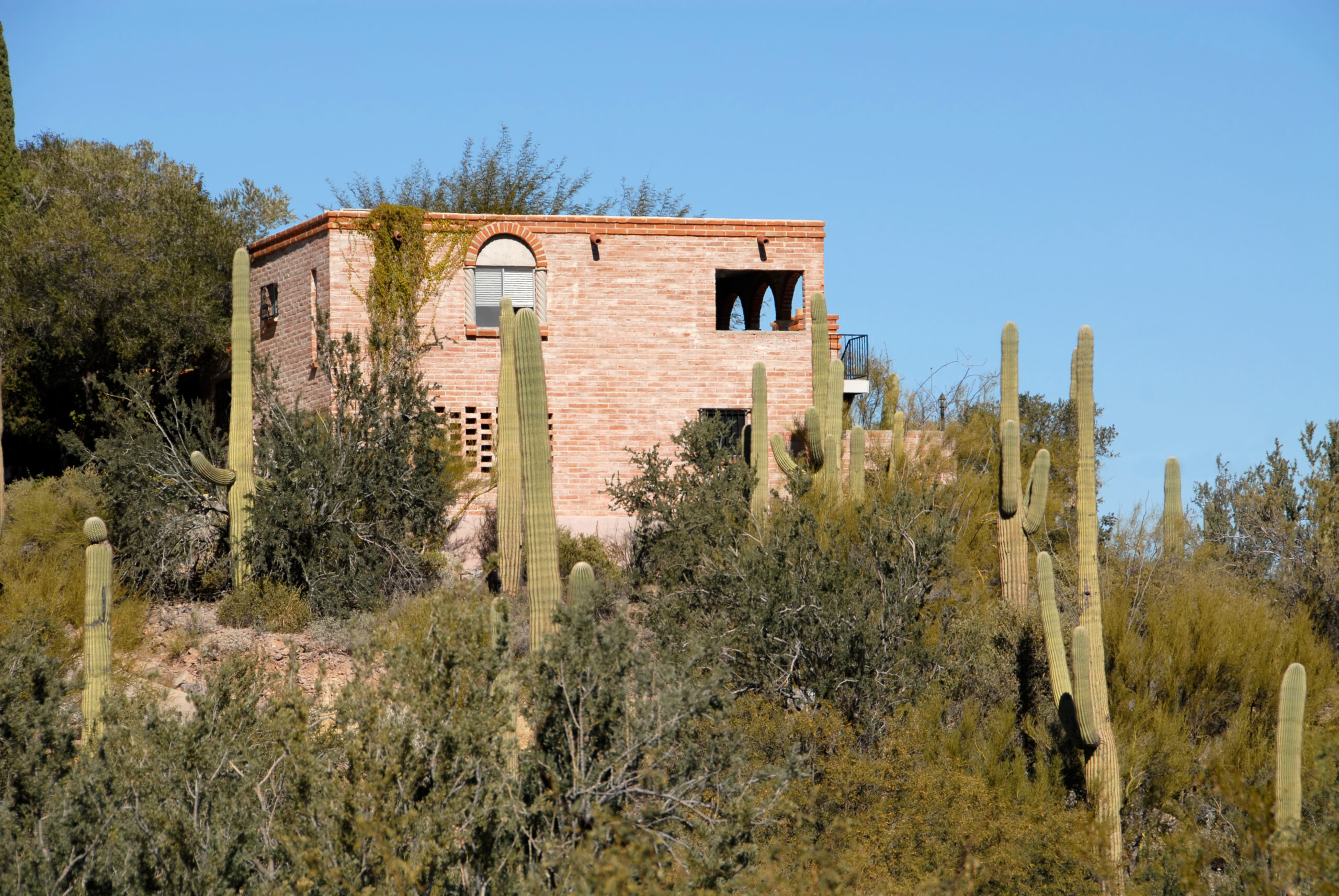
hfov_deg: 12.2
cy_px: 448
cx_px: 670
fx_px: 6256
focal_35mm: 168
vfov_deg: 8.2
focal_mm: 112
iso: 100
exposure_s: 1/350
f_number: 10
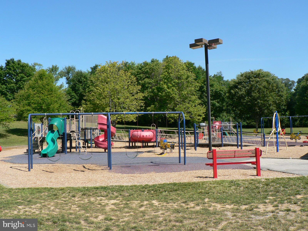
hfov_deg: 51.4
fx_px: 320
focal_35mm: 36
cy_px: 116
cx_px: 154
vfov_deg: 39.7
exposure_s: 1/400
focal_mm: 6
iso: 80
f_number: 4.5
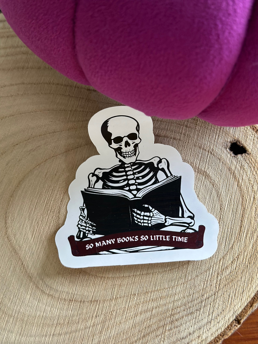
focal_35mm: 48
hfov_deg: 30.3
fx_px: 477
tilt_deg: -73.3
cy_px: 172
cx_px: 129
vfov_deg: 39.7
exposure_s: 1/60
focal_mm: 6.86
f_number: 1.78
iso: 250
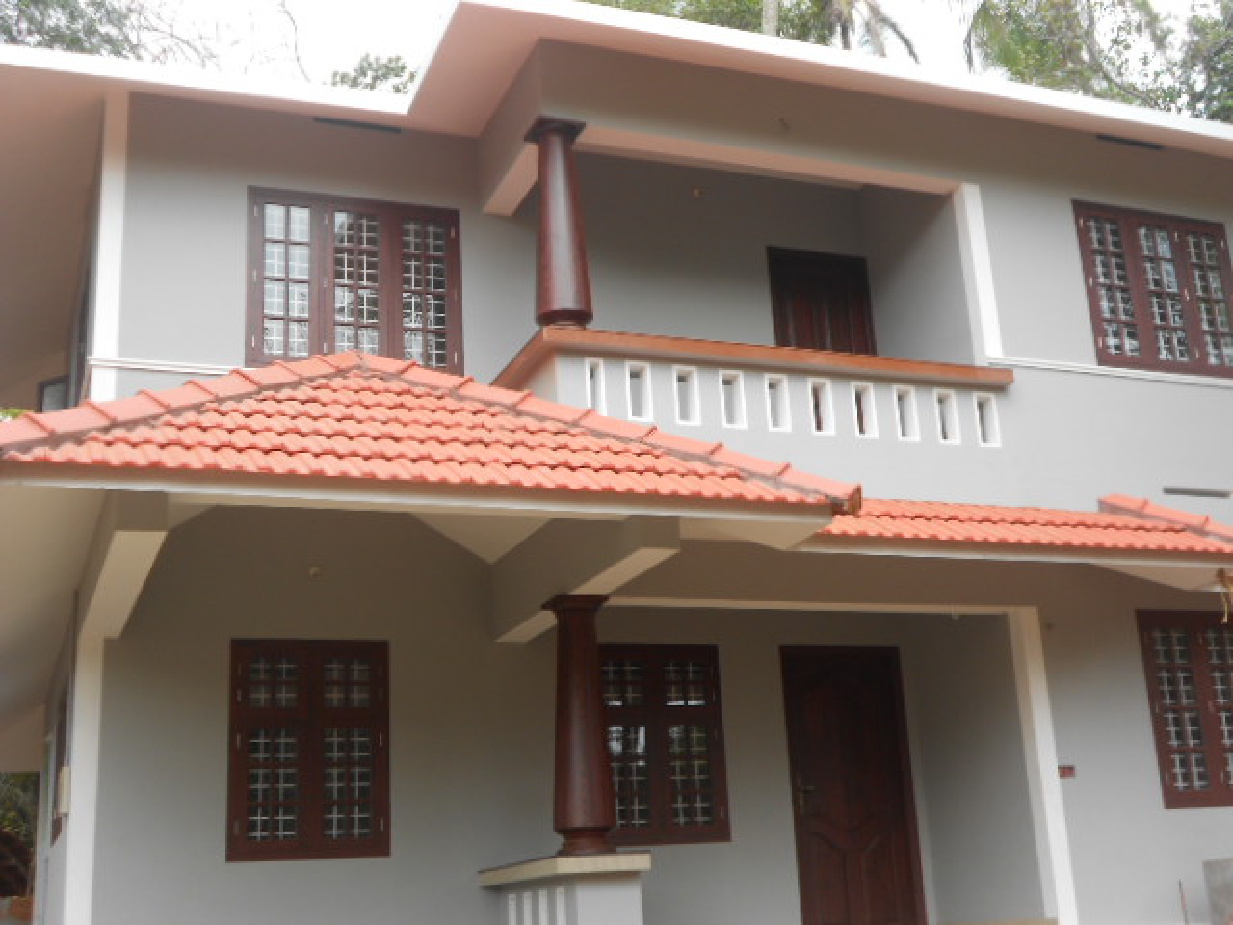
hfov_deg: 43.9
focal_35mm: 43
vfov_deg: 33.6
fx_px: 1532
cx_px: 616
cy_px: 462
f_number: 4.2
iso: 80
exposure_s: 1/80
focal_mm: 7.9
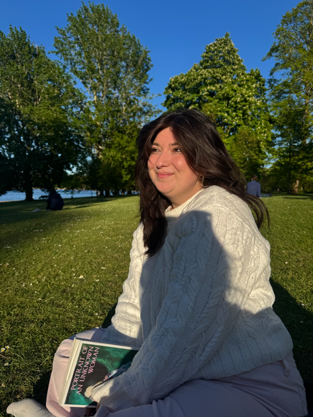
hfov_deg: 56.8
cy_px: 208
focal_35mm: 24
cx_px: 156
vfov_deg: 71.6
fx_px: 289
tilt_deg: -4.6
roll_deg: -1.5
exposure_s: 1/4310
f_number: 1.78
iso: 80
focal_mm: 6.76
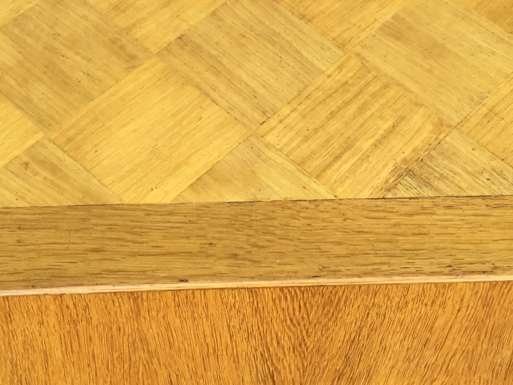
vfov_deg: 20.6
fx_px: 1052
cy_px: 108
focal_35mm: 71
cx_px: 301
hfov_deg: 27.4
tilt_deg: -54.7
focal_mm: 3.3
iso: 25
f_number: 2.4
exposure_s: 1/100
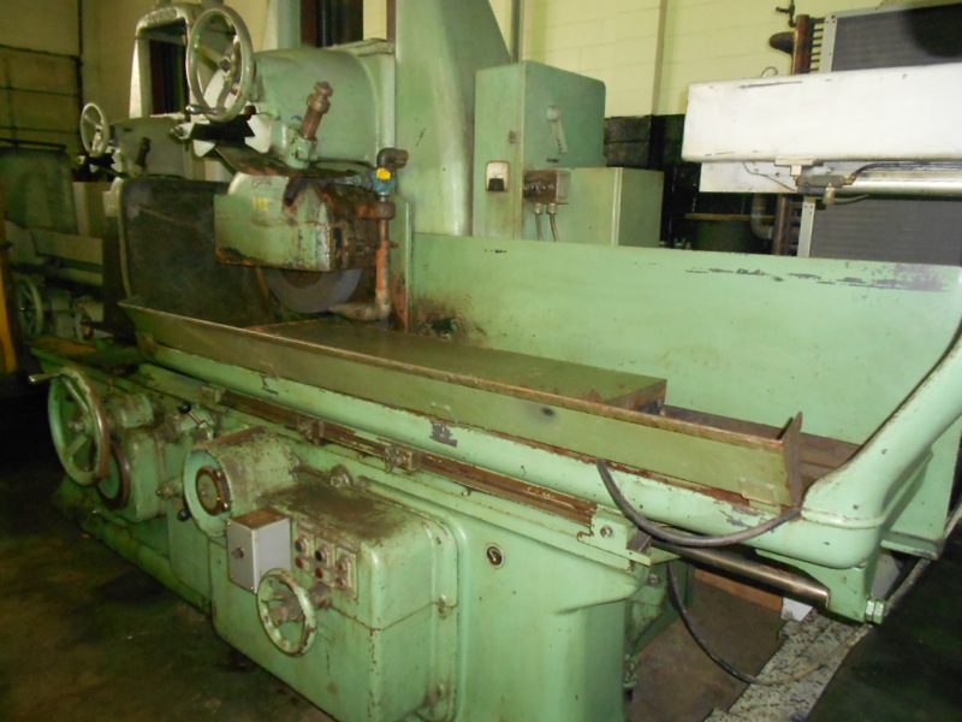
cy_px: 361
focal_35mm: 26
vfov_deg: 53.1
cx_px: 481
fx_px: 723
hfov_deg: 67.3
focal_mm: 4.6
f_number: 3.2
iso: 640
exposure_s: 1/25
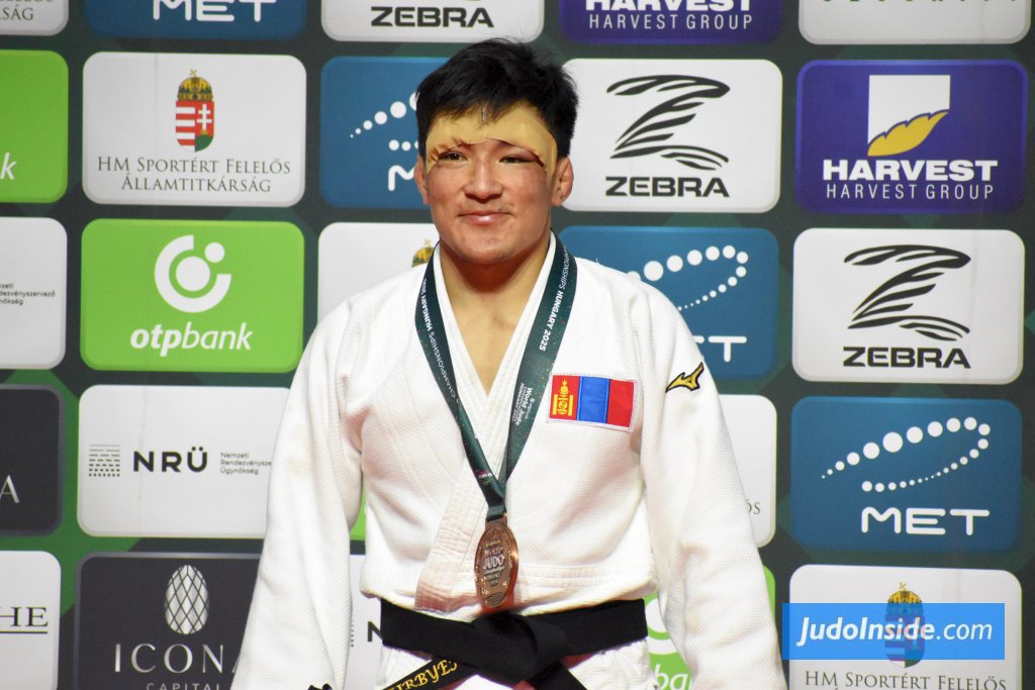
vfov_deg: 4.2
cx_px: 518
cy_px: 345
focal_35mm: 330
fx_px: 9488
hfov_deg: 6.2
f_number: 7.1
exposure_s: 1/640
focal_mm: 220
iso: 6400
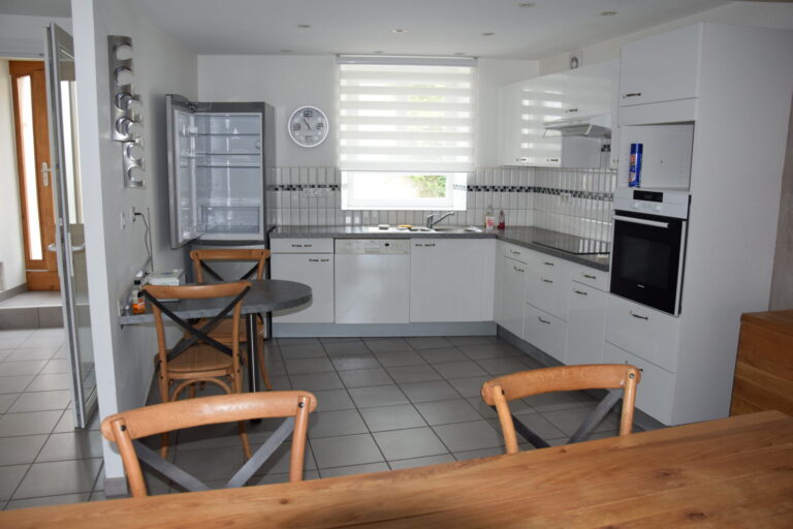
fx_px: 595
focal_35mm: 27
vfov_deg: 47.9
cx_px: 396
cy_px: 264
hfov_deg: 67.4
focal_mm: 18
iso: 800
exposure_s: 1/100
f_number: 5
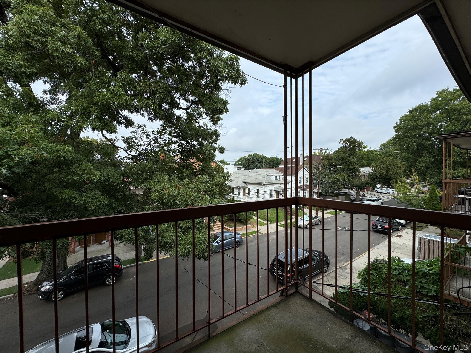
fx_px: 190
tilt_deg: -1.6
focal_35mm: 14
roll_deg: -0.1
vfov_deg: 85.7
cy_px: 176
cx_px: 236
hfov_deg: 102.1
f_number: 2.2
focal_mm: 2.22
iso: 50
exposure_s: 1/1449
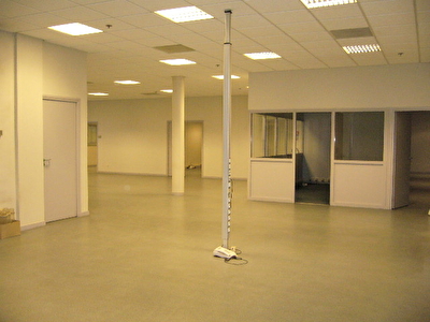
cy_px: 161
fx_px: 435
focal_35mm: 35
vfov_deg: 40.7
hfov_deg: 52.6
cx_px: 215
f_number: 2.8
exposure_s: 1/30
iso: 320
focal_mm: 5.8
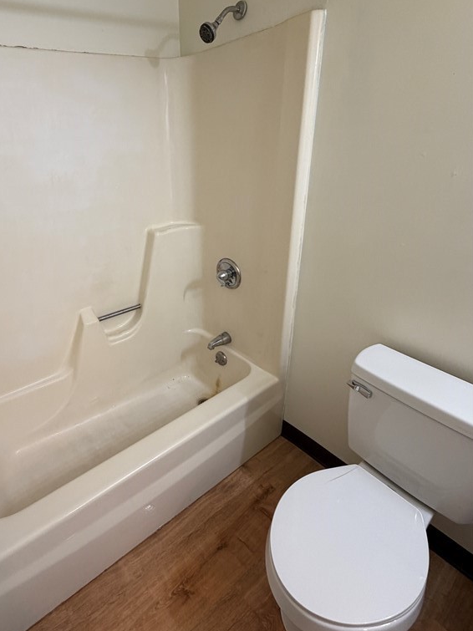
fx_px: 346
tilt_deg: -22.6
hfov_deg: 66.7
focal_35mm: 19
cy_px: 276
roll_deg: +4.4
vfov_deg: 84.3
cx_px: 155
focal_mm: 2.22
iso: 160
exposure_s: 1/60
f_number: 2.2
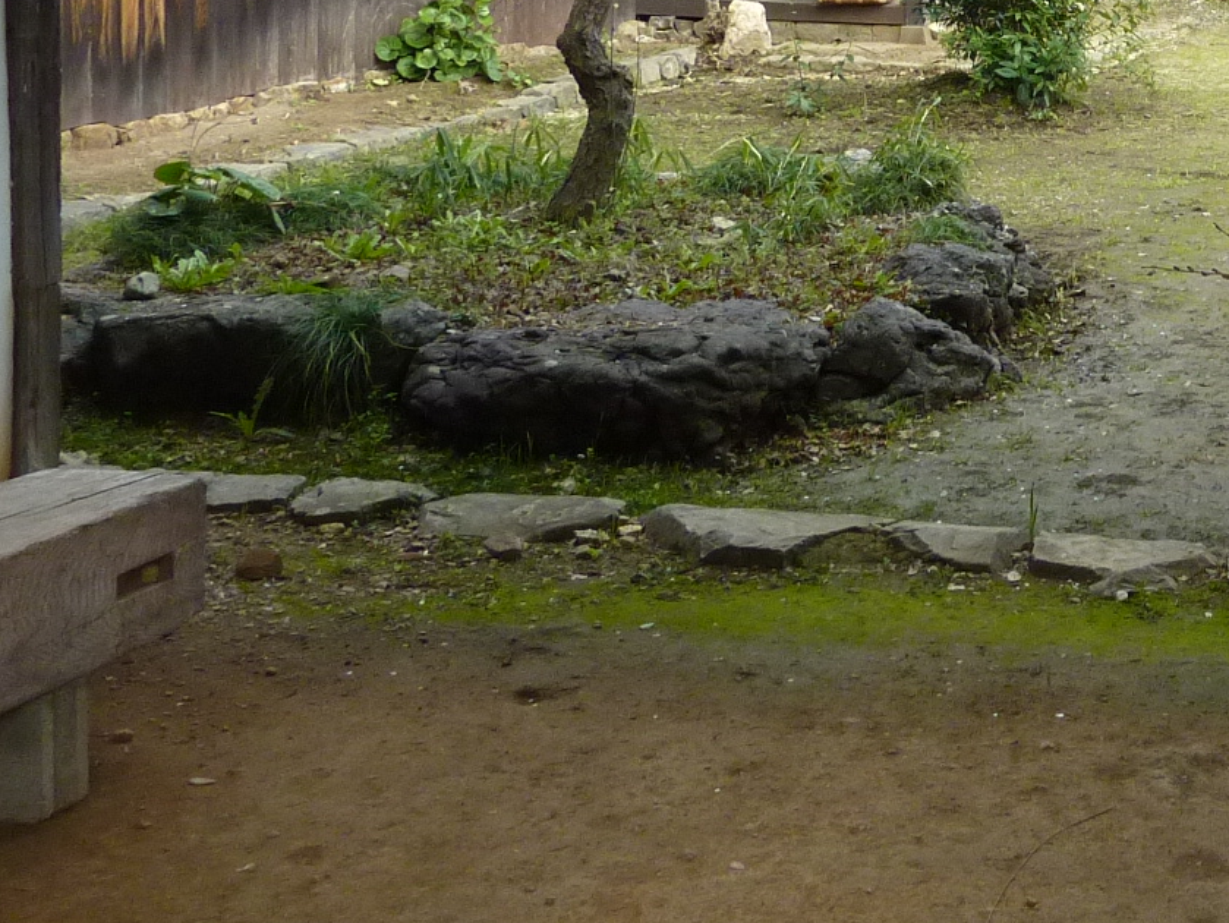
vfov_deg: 22.5
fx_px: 2167
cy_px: -127
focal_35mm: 61
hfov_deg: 28.9
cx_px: 1323
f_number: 3.5
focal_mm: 4.1
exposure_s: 1/250
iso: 200
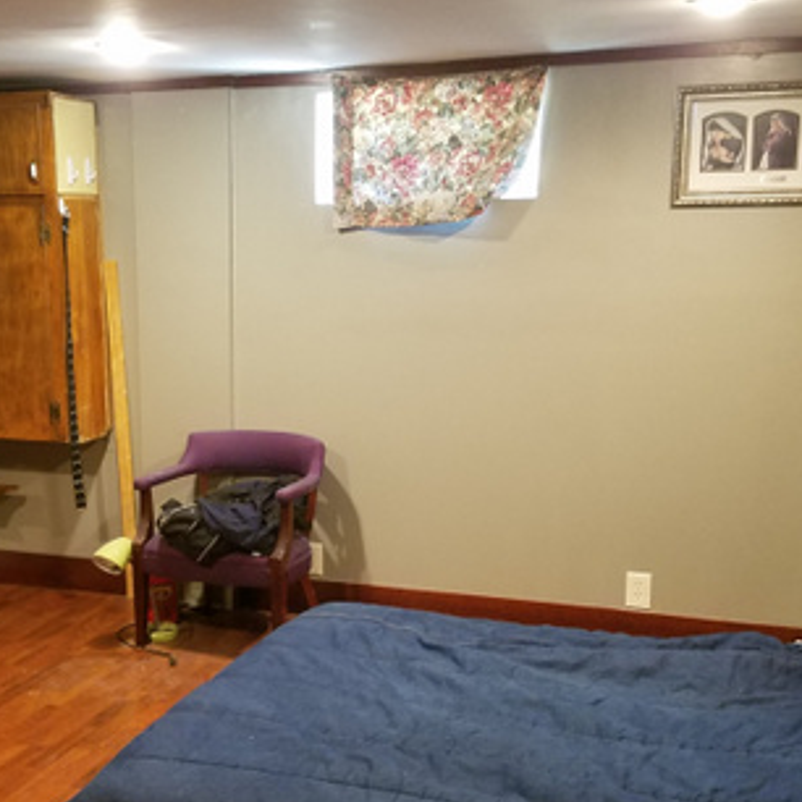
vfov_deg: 35.3
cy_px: 435
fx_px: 1258
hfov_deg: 35.1
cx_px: 278
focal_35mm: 48
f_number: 1.7
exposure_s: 1/12
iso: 200
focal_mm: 4.2
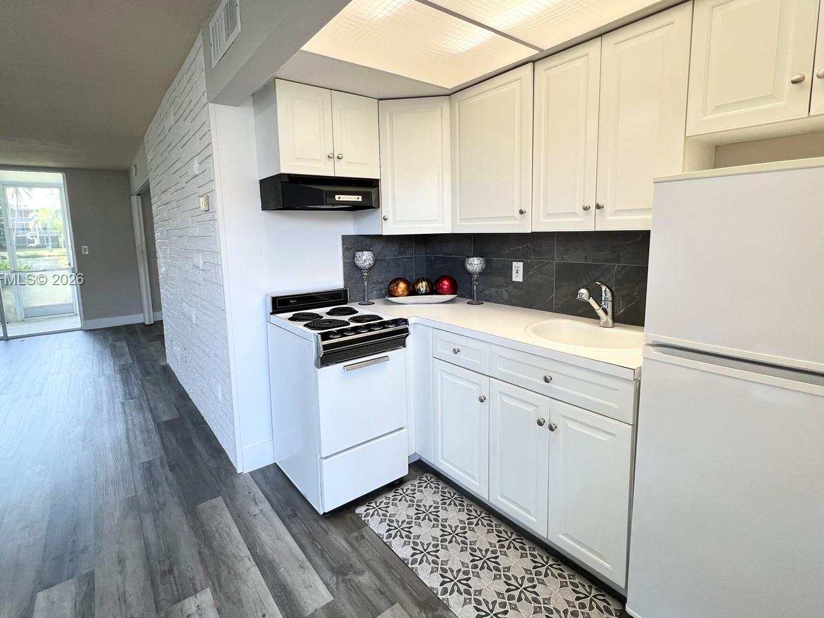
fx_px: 381
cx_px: 394
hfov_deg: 94.4
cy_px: 280
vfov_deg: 77.9
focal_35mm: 16
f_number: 1.8
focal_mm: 1.57
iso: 80
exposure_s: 1/120
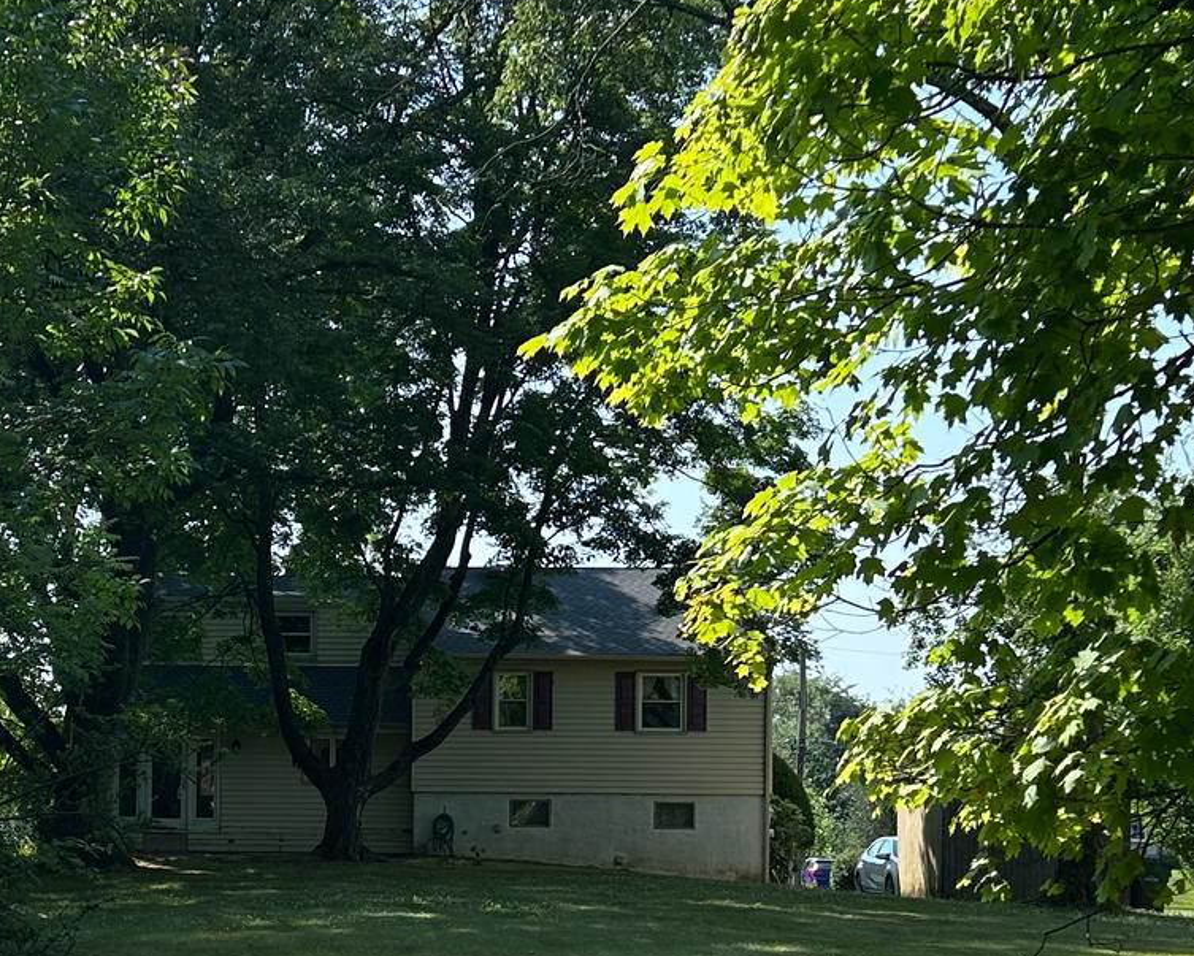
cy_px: 737
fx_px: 2439
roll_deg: -1.3
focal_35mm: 69
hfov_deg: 27.1
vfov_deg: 21.9
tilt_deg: +2.5
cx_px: 266
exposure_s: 1/1412
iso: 50
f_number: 1.5
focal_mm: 5.7
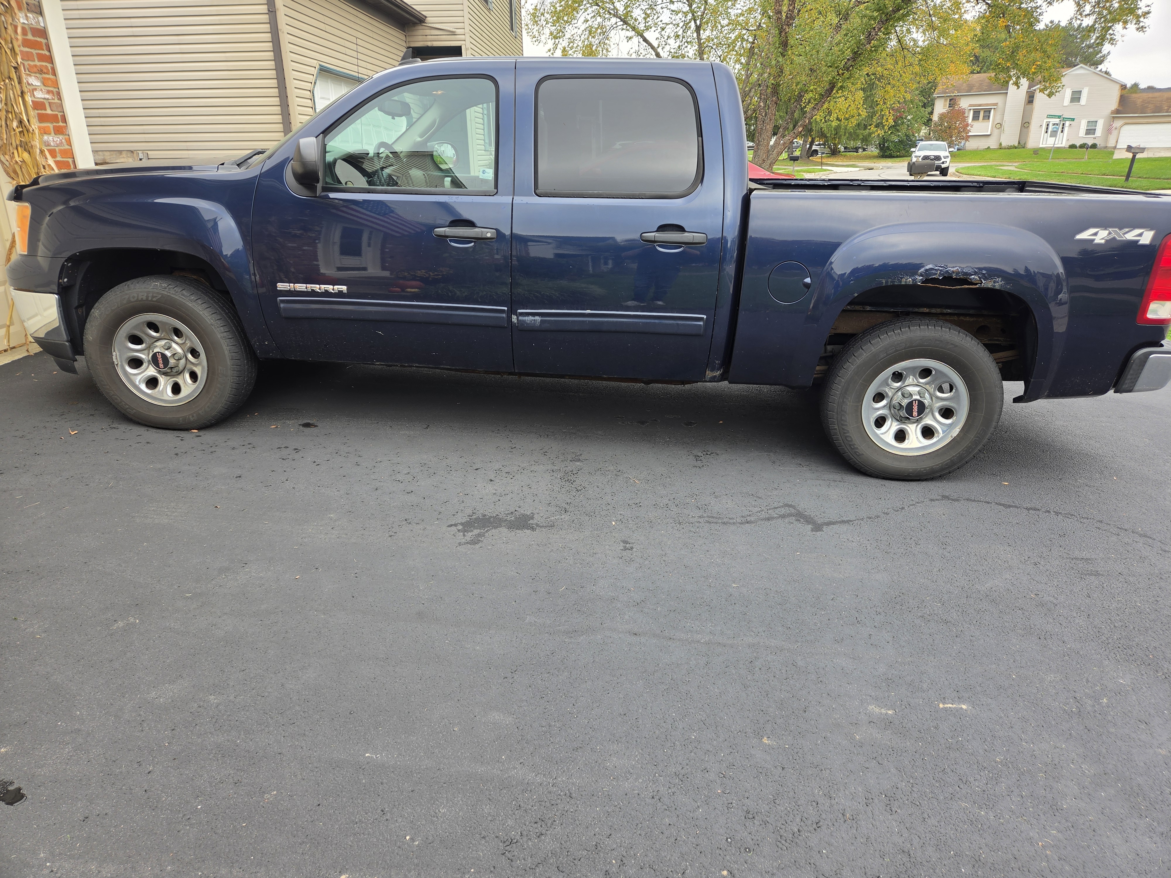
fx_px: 778
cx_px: 586
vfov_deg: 58.9
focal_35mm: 23
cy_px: 439
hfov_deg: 73.9
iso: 32
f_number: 1.8
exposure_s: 1/180
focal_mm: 5.4
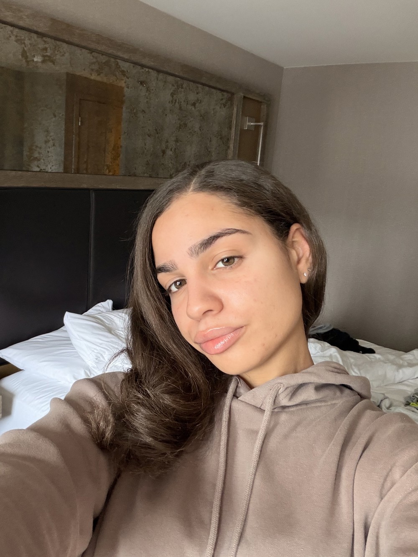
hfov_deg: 46.8
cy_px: 278
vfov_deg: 60.0
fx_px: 483
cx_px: 209
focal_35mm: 30
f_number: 1.9
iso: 160
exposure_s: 1/60
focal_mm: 2.71
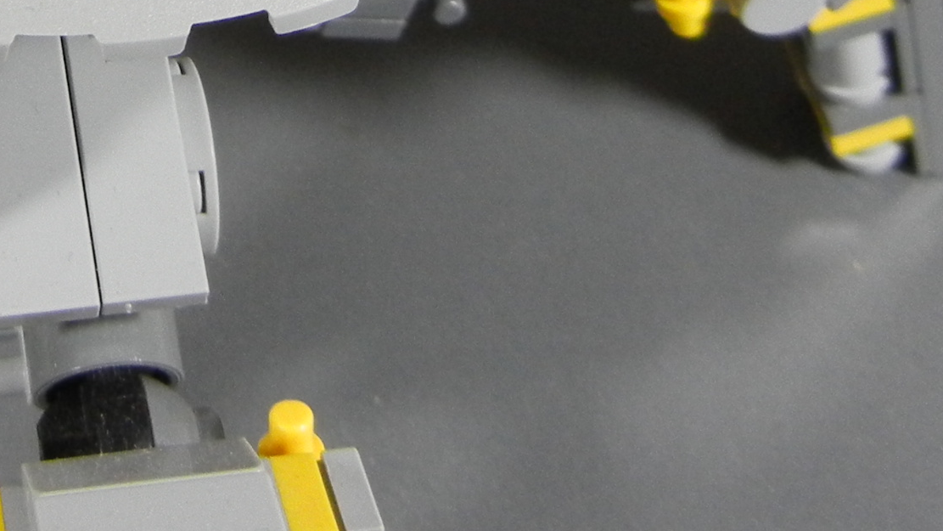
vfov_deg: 11.9
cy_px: -346
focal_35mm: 96
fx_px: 2400
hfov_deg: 21.5
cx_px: 19
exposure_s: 1/44.2
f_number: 3.5
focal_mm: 5.4
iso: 400
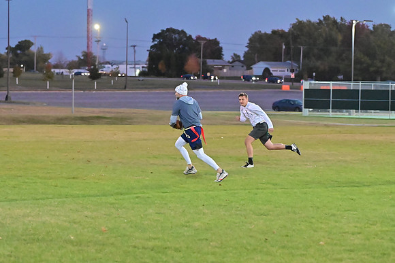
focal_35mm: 127
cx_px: 198
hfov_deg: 16.1
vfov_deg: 10.8
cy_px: 132
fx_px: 1394
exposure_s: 1/500
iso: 6400
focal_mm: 85
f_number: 4
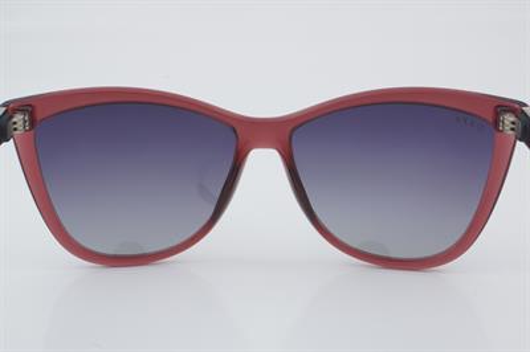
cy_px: 176
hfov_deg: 27.0
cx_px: 265
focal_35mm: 75
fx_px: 1103
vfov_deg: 18.2
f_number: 32
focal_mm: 50
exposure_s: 1/3
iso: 100
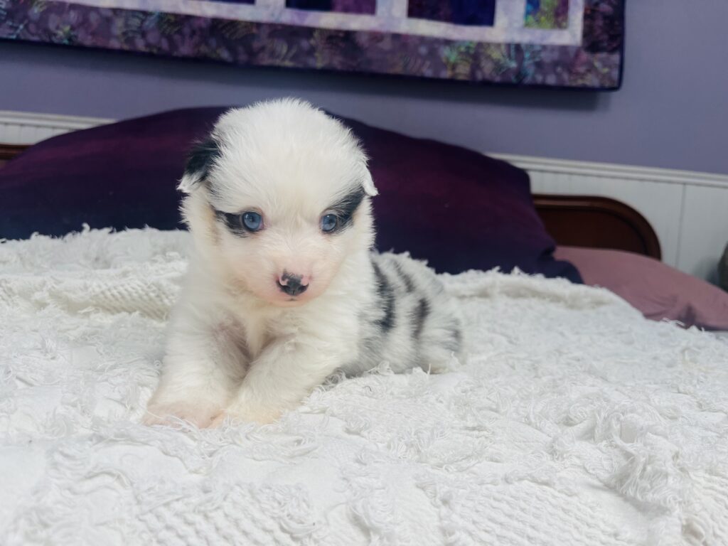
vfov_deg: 53.1
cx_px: 364
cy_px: 273
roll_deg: -5.2
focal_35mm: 26
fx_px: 547
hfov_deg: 67.3
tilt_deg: -4.6
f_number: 1.6
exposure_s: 1/121
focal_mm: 5.1
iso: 50
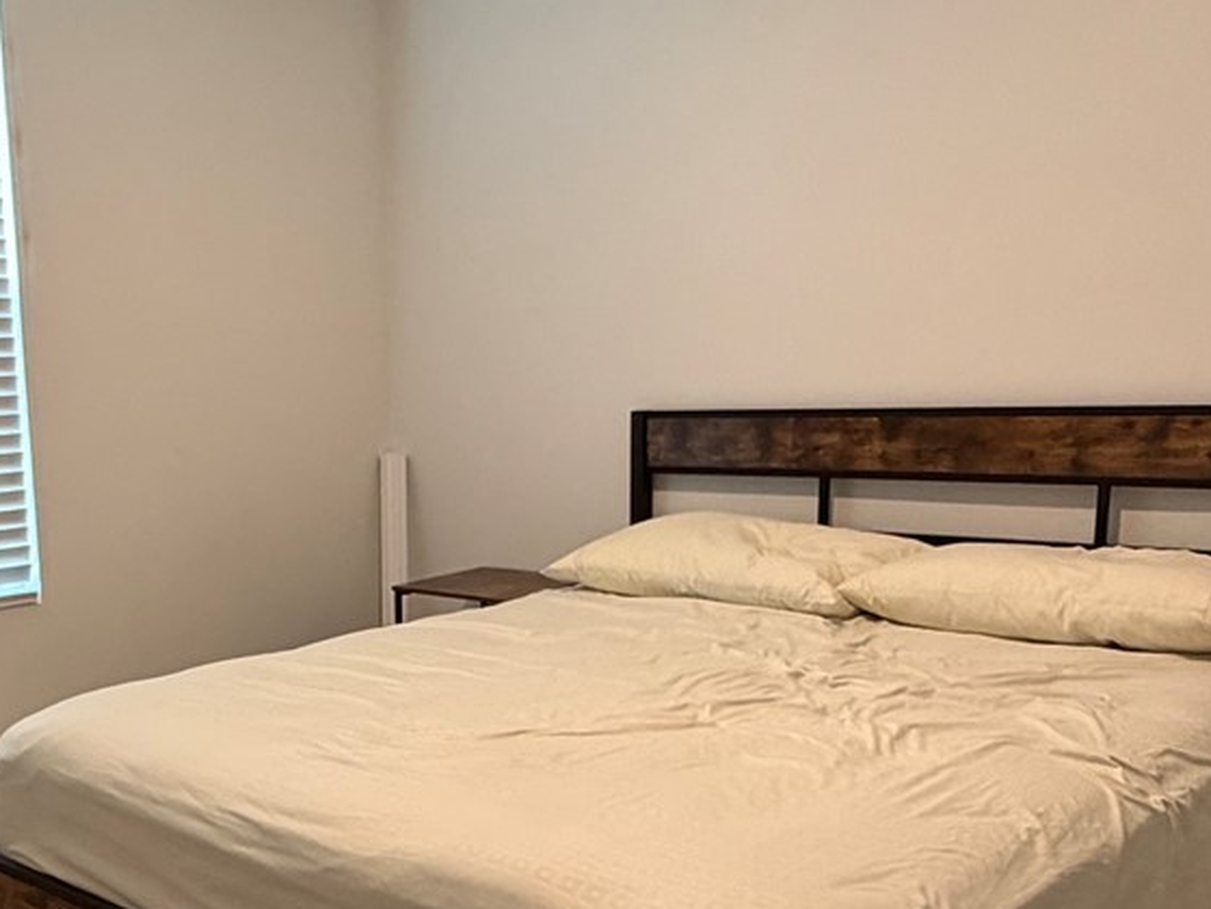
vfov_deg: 35.5
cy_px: 634
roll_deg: +3.2
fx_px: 1399
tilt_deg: -10.4
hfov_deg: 44.4
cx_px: 231
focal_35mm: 40
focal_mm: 2.22
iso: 320
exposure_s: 1/60
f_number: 2.2
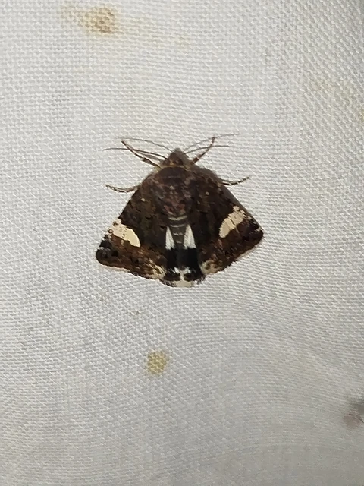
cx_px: 182
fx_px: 1346
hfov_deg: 15.4
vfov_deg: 20.4
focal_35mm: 96
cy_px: 243
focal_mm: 5.31
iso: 100
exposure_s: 1/50
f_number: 1.7
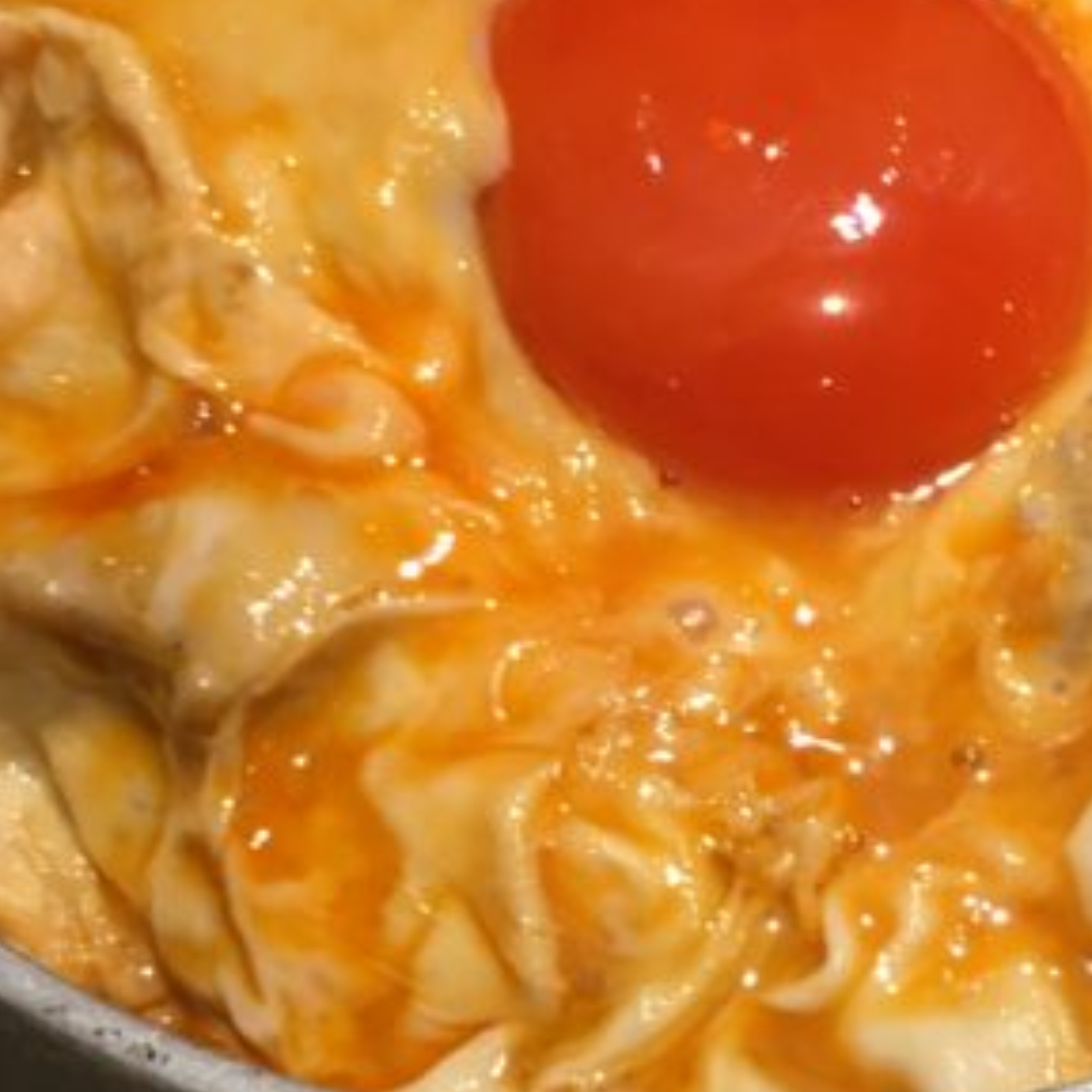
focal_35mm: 91
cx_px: 880
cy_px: 823
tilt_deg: -62.7
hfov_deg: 18.9
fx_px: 3248
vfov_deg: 19.0
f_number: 2.2
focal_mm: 4.15
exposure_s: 1/30
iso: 80
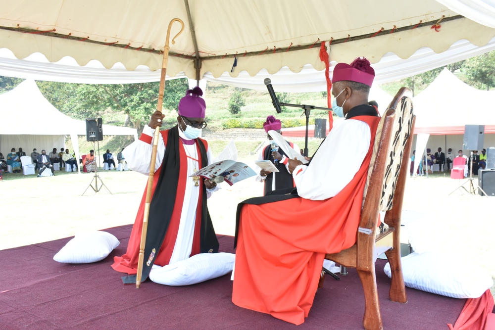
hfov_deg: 57.2
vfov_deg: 40.0
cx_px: 248
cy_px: 165
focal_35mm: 33
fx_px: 454
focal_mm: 22
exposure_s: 1/125
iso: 800
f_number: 10
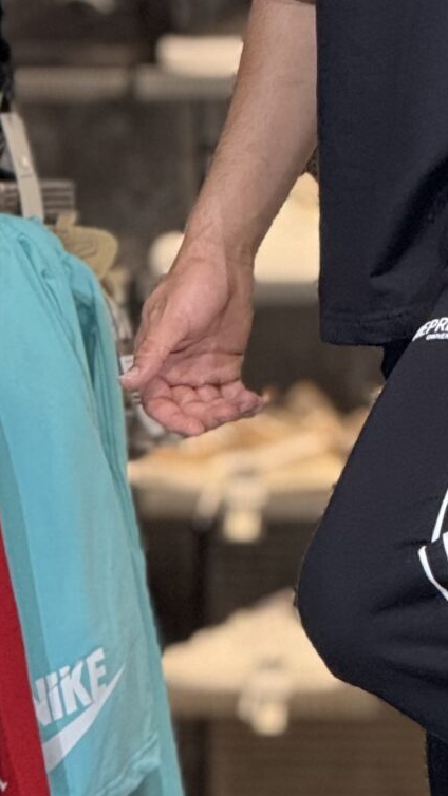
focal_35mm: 444
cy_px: 258
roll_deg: -0.2
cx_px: 639
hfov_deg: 2.7
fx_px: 9379
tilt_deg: -2.5
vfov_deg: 4.9
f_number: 2.8
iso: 400
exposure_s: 1/100
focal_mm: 15.66
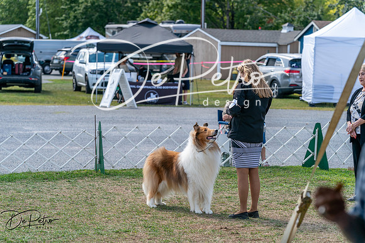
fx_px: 1186
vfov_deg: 11.7
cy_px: 122
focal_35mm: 117
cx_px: 182
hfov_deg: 17.5
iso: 800
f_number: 5
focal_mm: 117
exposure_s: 1/2000
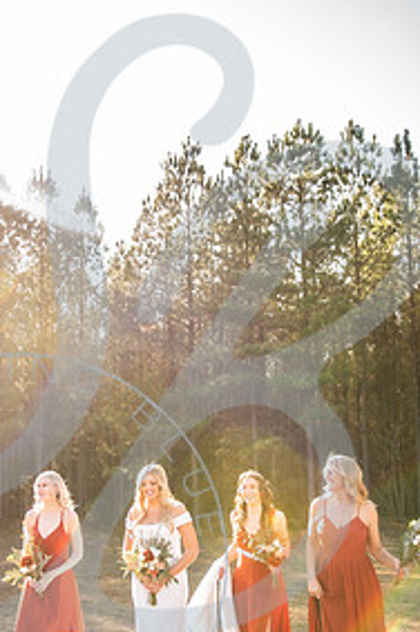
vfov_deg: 45.1
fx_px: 754
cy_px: 391
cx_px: 121
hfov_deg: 30.7
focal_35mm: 43
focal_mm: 27
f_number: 2.8
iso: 100
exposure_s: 1/250
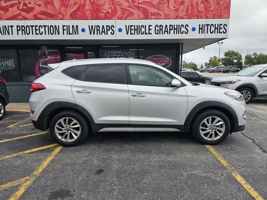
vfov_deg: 58.9
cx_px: 134
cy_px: 100
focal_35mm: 23
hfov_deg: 73.9
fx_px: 177
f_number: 1.7
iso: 16
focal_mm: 6.3
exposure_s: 1/471
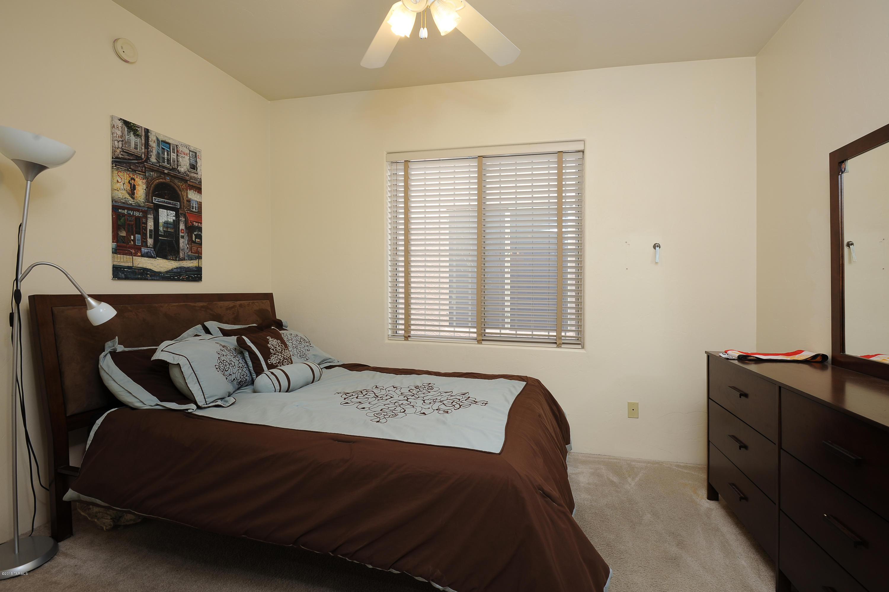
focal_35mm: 16
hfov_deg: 96.8
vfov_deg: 73.7
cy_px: 296
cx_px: 444
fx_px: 395
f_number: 10
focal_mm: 16
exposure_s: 1/8
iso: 400
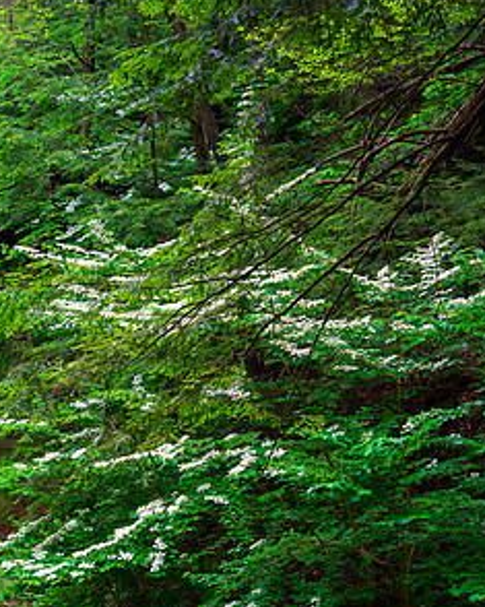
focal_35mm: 102
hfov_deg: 15.0
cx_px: 103
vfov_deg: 18.8
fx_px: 1831
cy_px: 377
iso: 100
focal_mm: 55
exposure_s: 1/1.25
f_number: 13
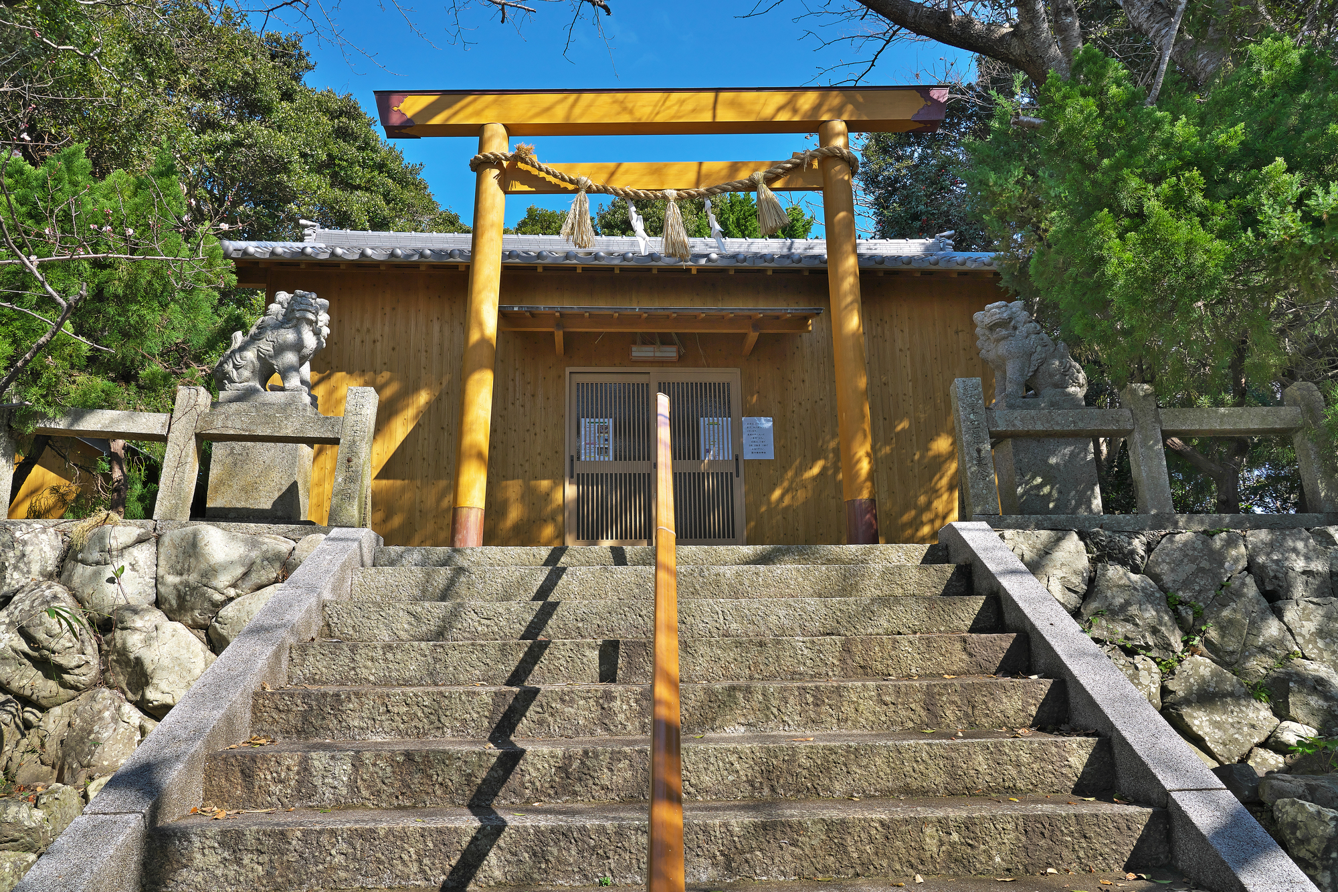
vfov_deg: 47.9
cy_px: 446
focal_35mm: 27
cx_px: 669
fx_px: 1004
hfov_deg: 67.4
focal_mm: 27
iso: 320
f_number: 11
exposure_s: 1/250
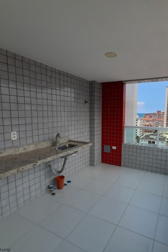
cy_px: 131
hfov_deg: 63.2
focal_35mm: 19
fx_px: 133
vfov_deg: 86.8
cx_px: 110
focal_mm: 1.42
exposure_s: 1/898
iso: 40
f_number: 2.2
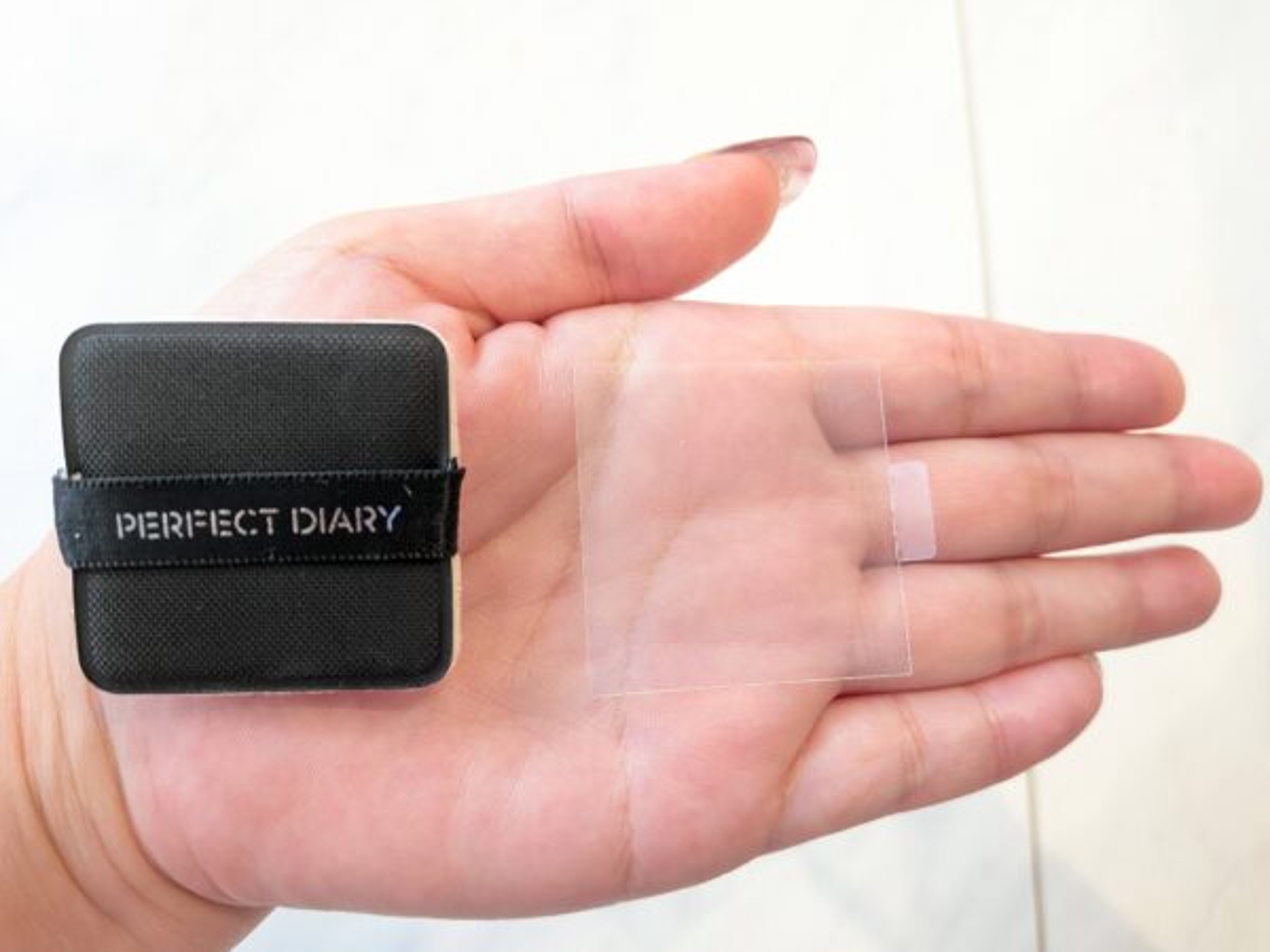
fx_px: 881
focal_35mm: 24
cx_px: 635
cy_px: 476
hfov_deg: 71.6
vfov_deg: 56.8
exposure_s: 1/67.2
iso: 334
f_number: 1.7
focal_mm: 4.53
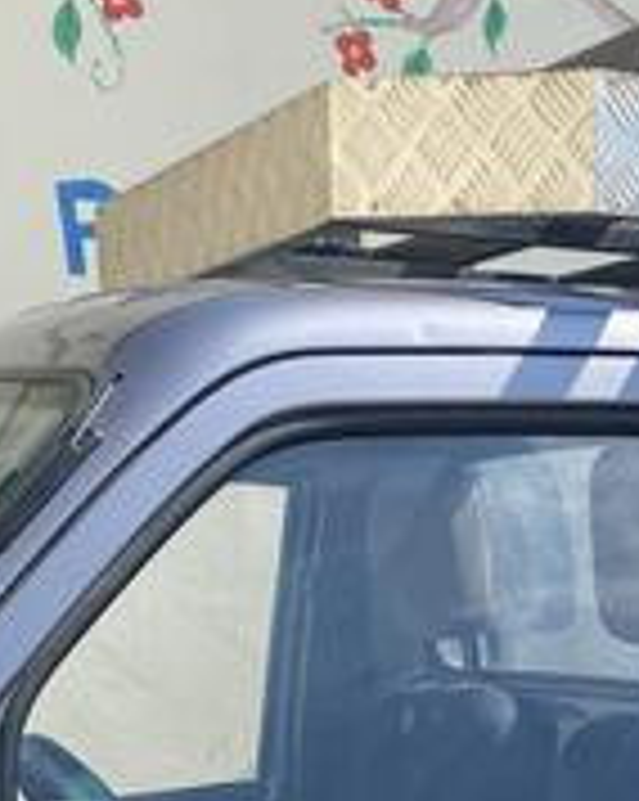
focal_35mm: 93
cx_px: 765
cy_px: 1042
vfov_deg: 19.1
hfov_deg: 15.9
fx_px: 2202
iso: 32
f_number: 1.8
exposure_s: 1/1543
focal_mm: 4.25
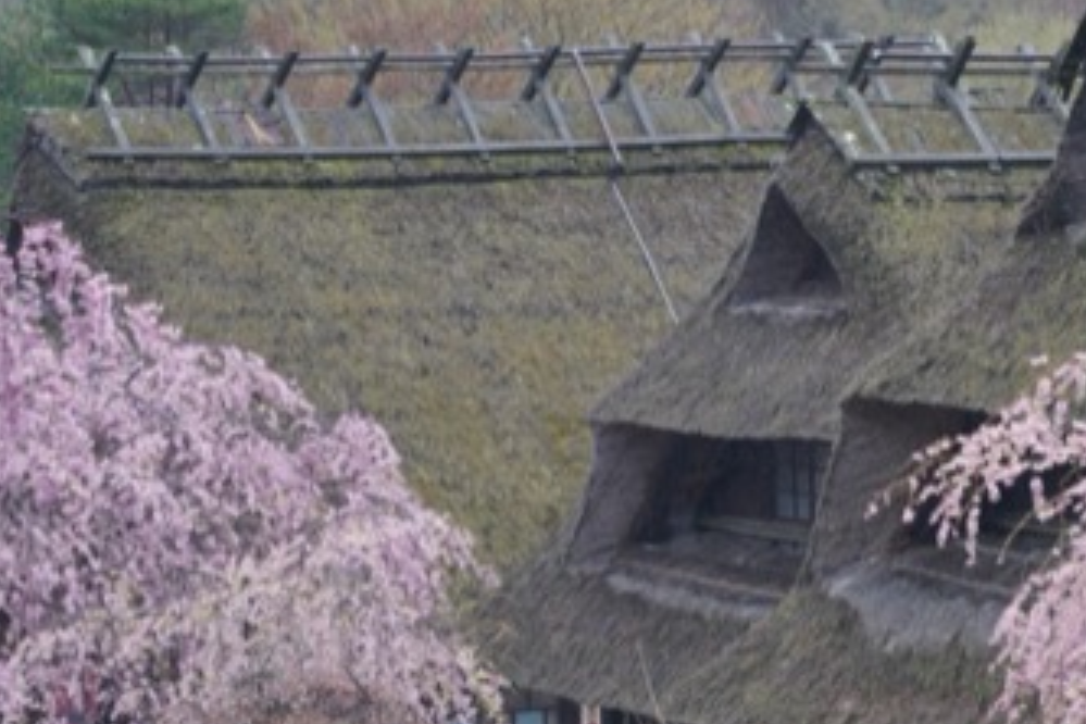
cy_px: 479
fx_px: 7481
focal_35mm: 248
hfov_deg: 8.3
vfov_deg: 5.5
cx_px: 861
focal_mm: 129
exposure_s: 1/160
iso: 800
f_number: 5
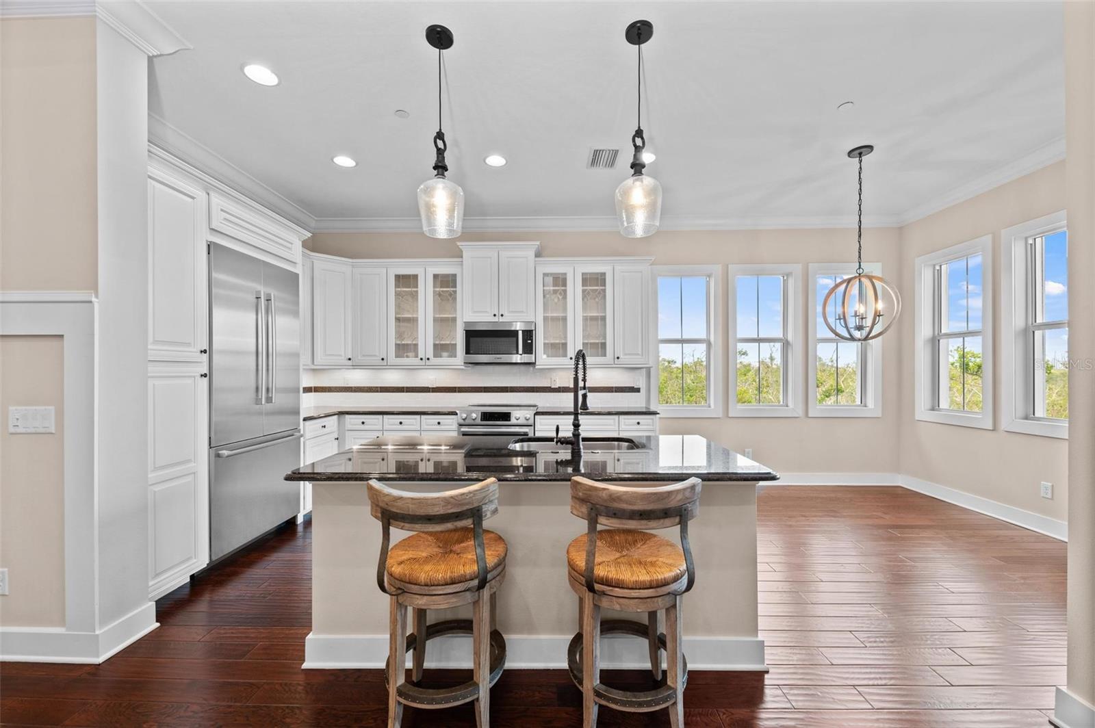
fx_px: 425
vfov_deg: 81.1
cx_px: 548
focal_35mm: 14
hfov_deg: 104.3
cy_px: 364
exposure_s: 1/5
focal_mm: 14
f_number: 8
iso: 400
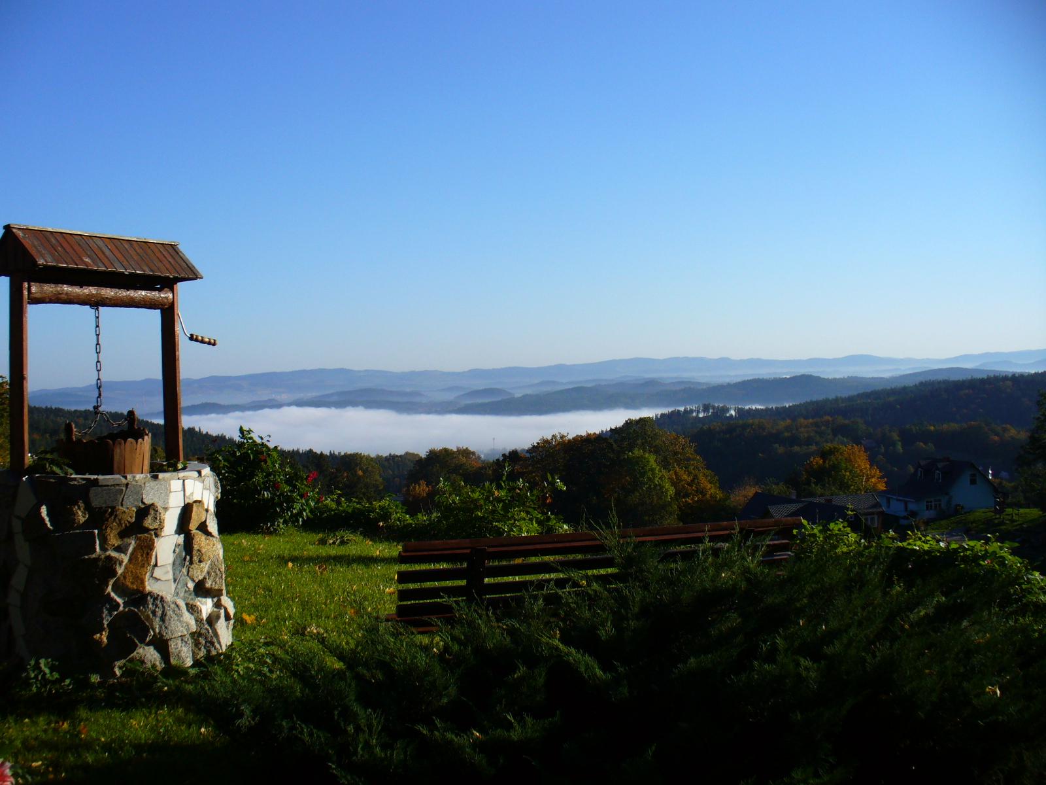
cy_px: 392
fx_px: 1118
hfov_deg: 50.1
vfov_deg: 38.7
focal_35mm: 37
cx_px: 523
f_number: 5.6
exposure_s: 1/400
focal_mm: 6.1
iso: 80
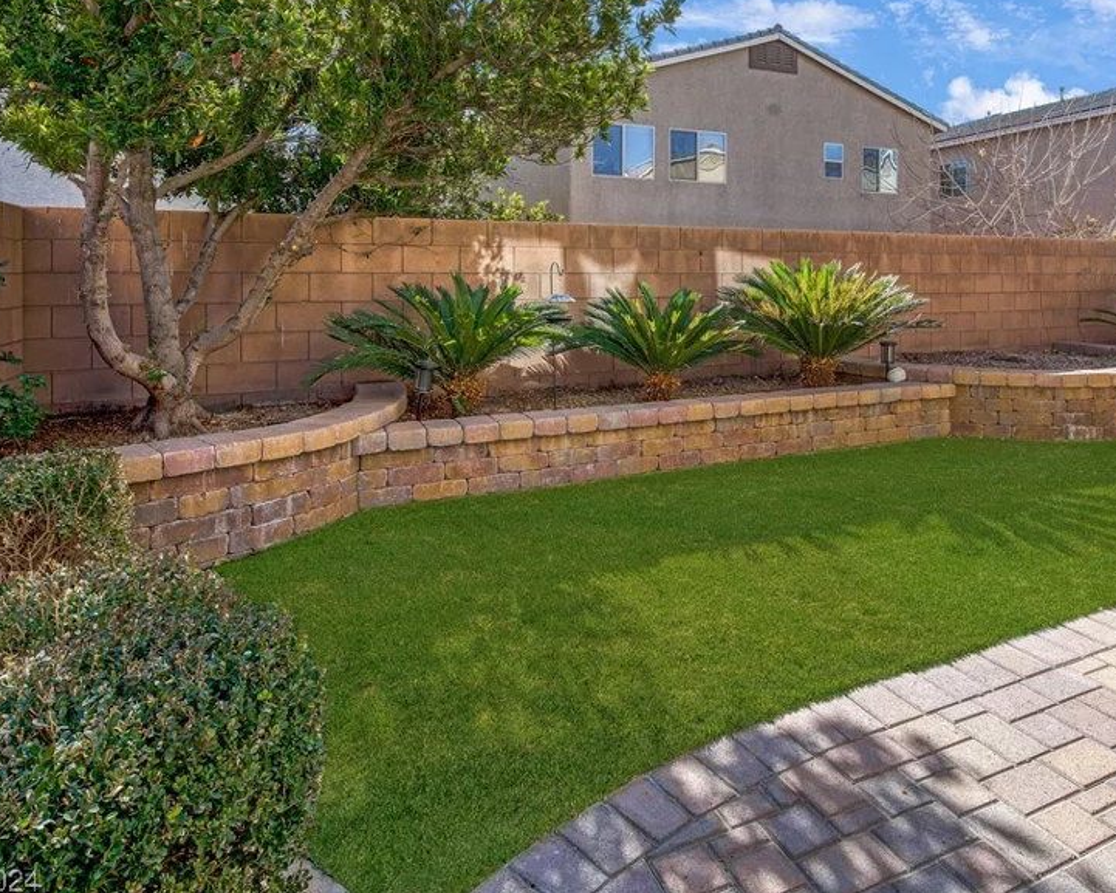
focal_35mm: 20
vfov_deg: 67.8
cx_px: 693
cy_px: 383
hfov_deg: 79.0
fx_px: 661
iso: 100
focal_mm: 15
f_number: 10
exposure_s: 1/60
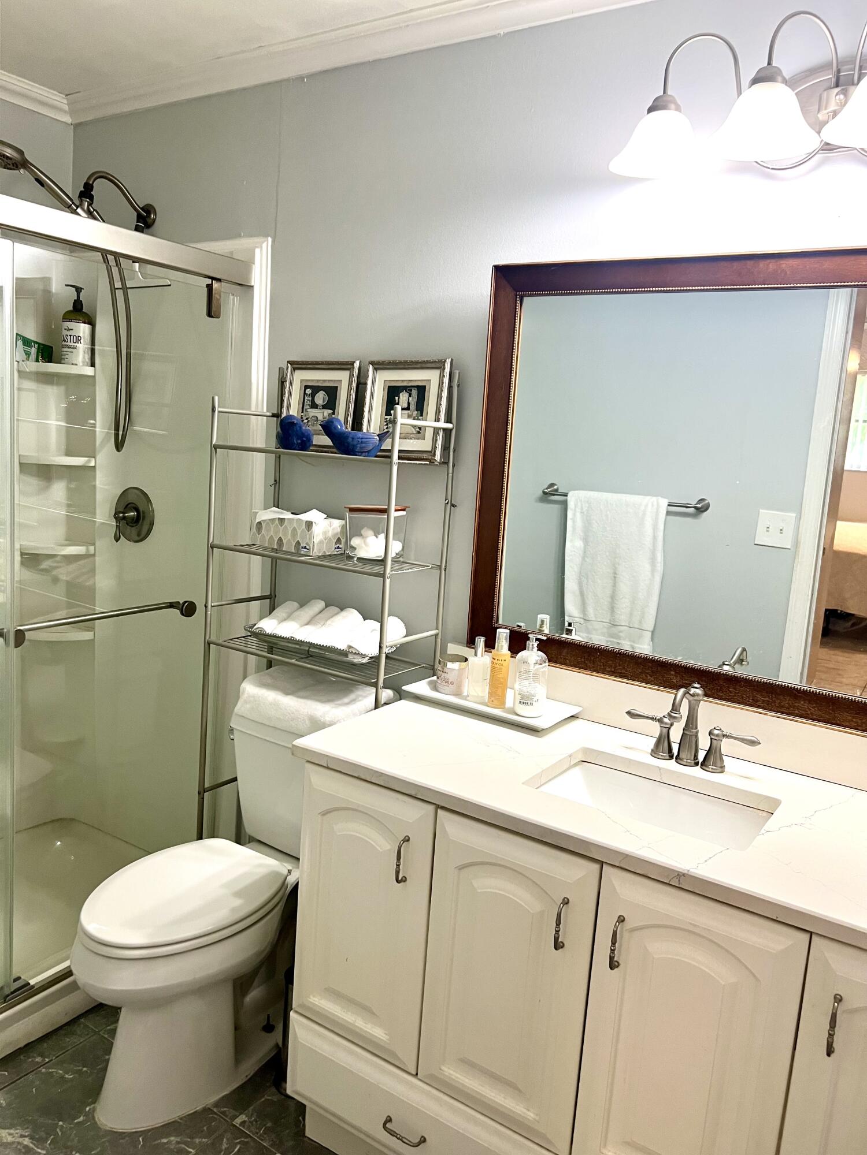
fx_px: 868
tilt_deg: -7.9
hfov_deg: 53.1
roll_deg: -4.9
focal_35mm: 26
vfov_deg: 67.3
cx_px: 434
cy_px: 578
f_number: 1.5
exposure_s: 1/60
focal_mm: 5.7
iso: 100
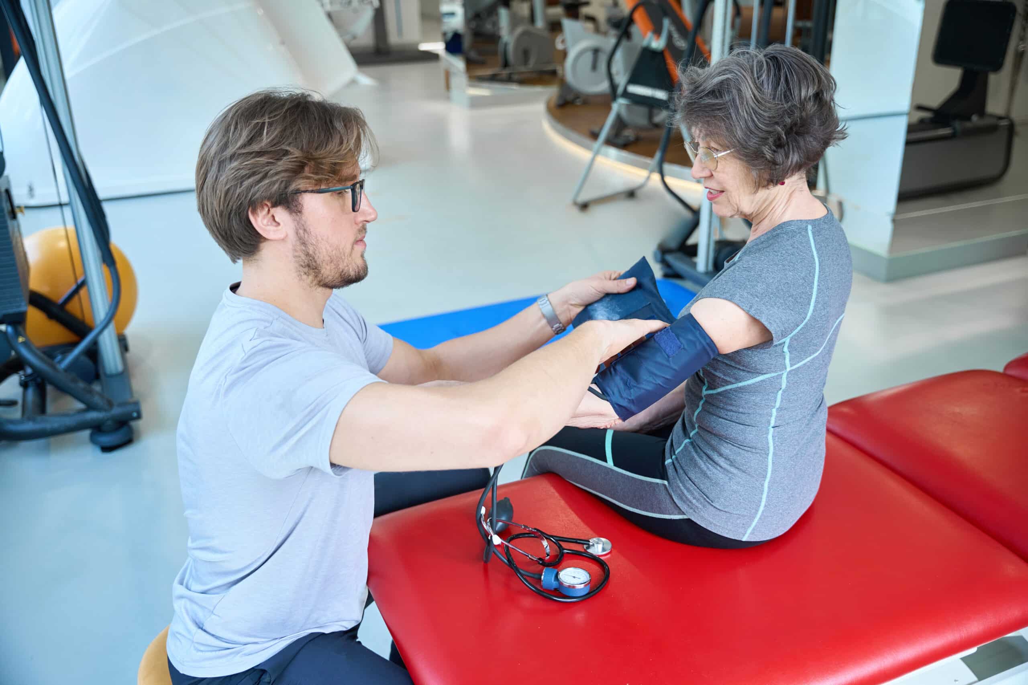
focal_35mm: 34
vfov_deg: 38.8
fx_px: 974
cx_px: 514
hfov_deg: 55.7
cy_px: 342
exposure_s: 1/250
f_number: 2.8
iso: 640
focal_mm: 34.1
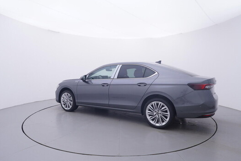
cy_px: 81
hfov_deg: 74.8
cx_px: 122
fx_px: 158
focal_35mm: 24
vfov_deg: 54.2
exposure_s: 1/80
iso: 200
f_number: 5
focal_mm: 15
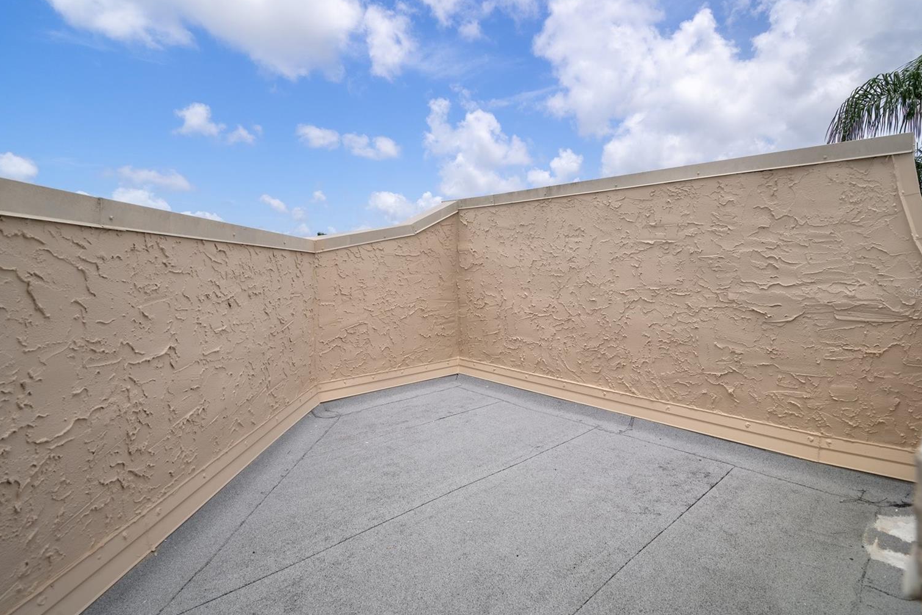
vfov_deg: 67.3
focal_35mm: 18
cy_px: 292
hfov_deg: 90.0
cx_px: 475
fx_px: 461
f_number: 8
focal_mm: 17
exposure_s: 1/1250
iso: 320
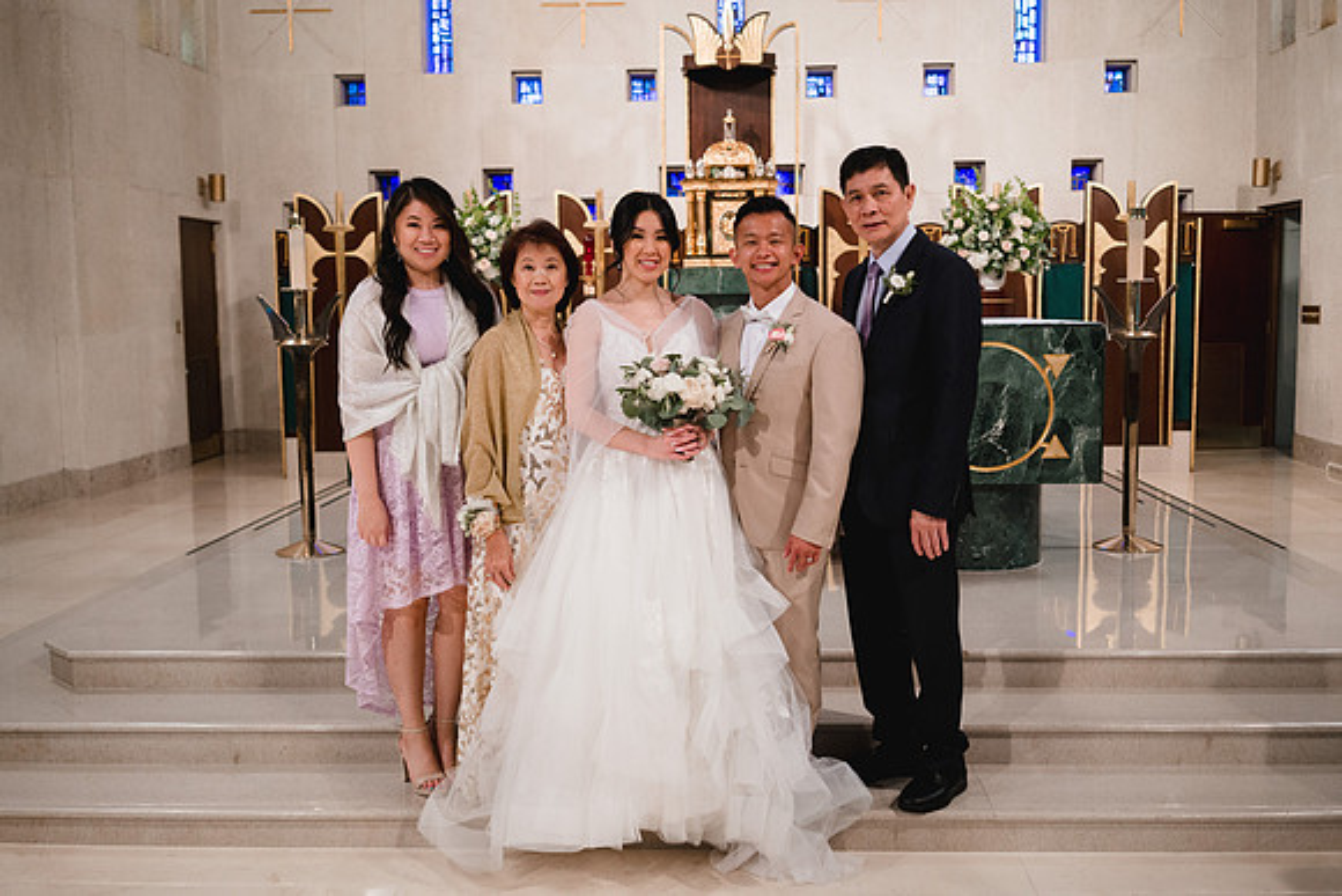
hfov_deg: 52.2
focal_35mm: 37
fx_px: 1368
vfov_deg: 36.2
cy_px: 449
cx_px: 689
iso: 1000
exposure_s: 1/200
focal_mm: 35
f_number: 3.2
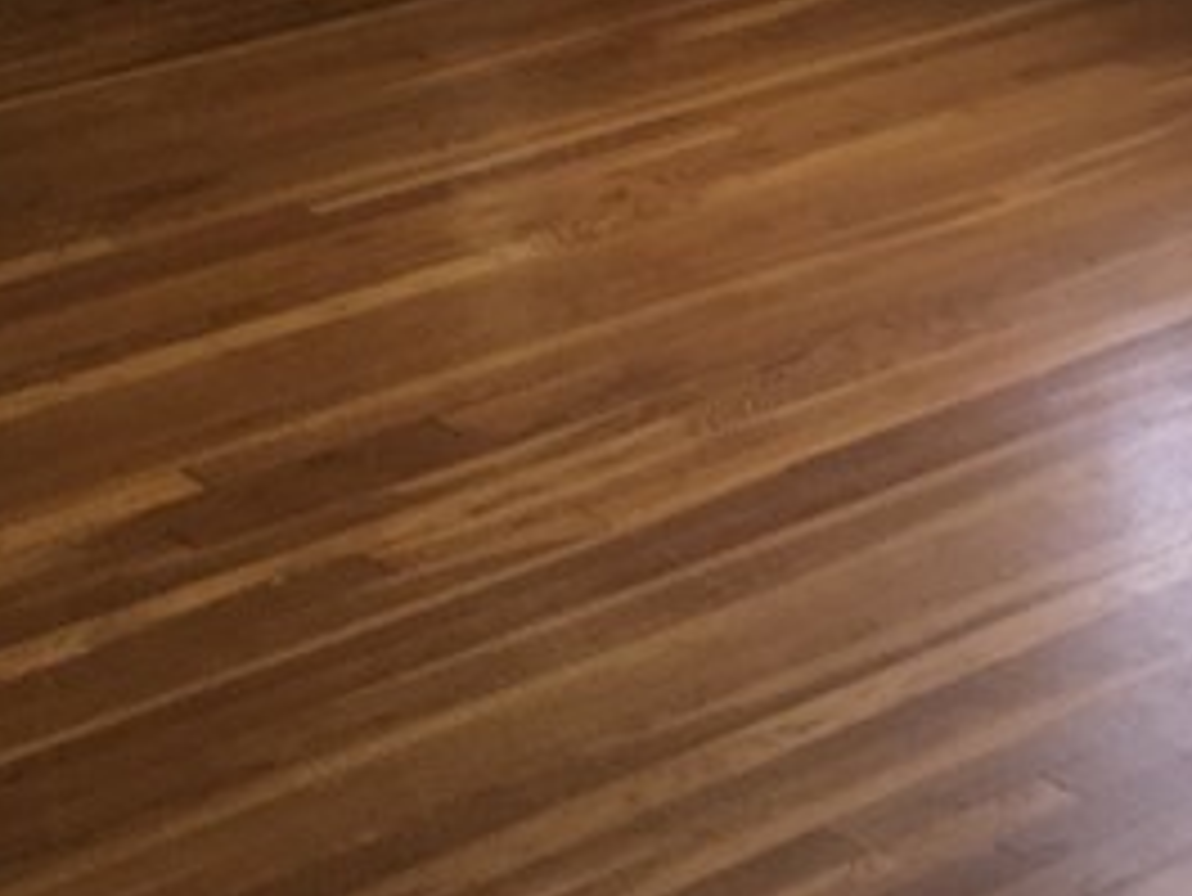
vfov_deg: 12.1
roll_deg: +0.9
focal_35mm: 112
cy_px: -752
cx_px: 850
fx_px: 3858
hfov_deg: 17.5
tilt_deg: -3.3
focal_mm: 4.15
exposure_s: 1/60
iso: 32
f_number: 2.2
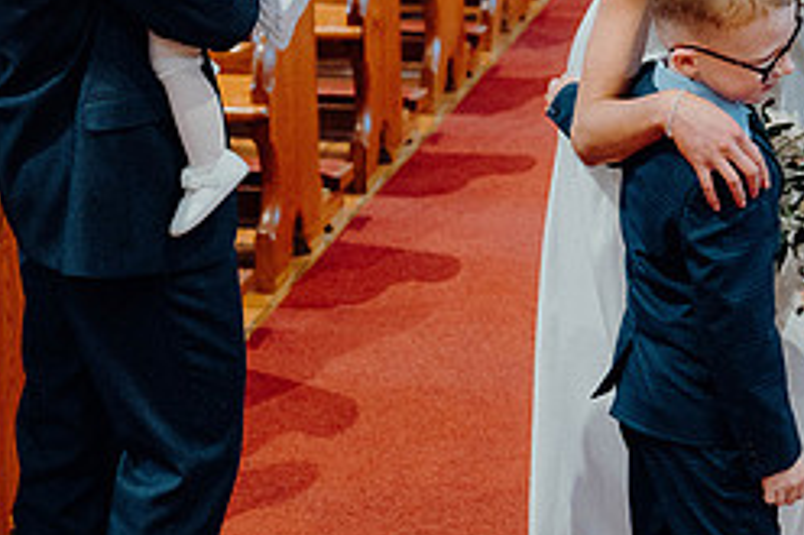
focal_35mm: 110
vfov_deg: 12.4
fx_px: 2455
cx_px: 626
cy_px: 92
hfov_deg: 18.5
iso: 4000
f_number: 3.5
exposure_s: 1/160
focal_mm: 47
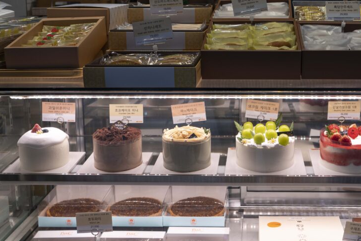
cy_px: 130
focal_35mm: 48
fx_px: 482
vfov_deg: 28.1
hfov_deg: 40.5
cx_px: 246
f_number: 4.5
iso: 200
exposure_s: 1/160
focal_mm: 34
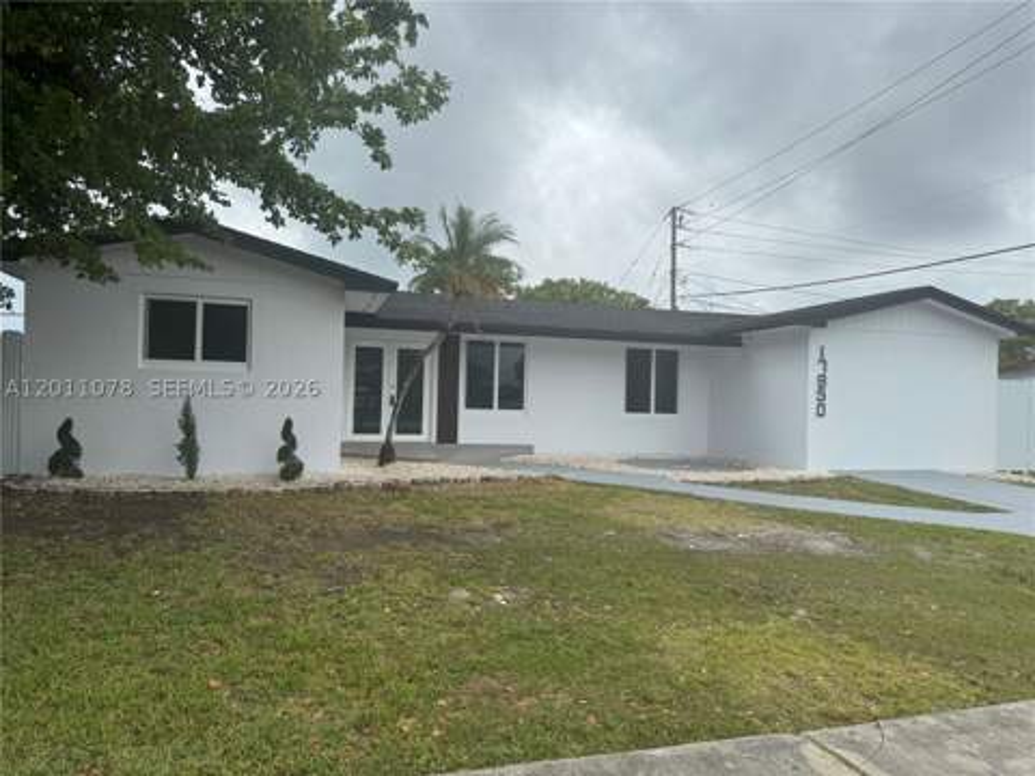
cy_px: 388
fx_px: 718
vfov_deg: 56.8
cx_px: 518
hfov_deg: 71.6
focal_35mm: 24
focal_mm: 6.76
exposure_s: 1/2415
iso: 80
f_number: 1.78
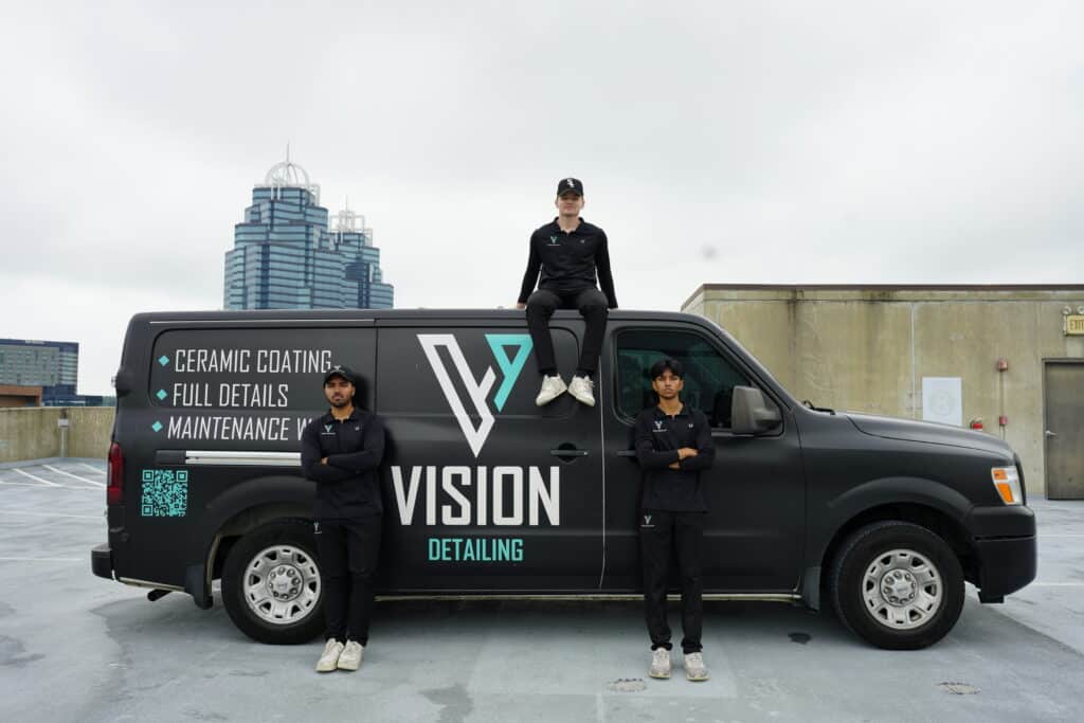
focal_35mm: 30
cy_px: 362
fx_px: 894
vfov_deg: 44.0
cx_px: 542
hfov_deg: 62.4
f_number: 6.3
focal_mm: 29.7
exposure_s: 1/100
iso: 100
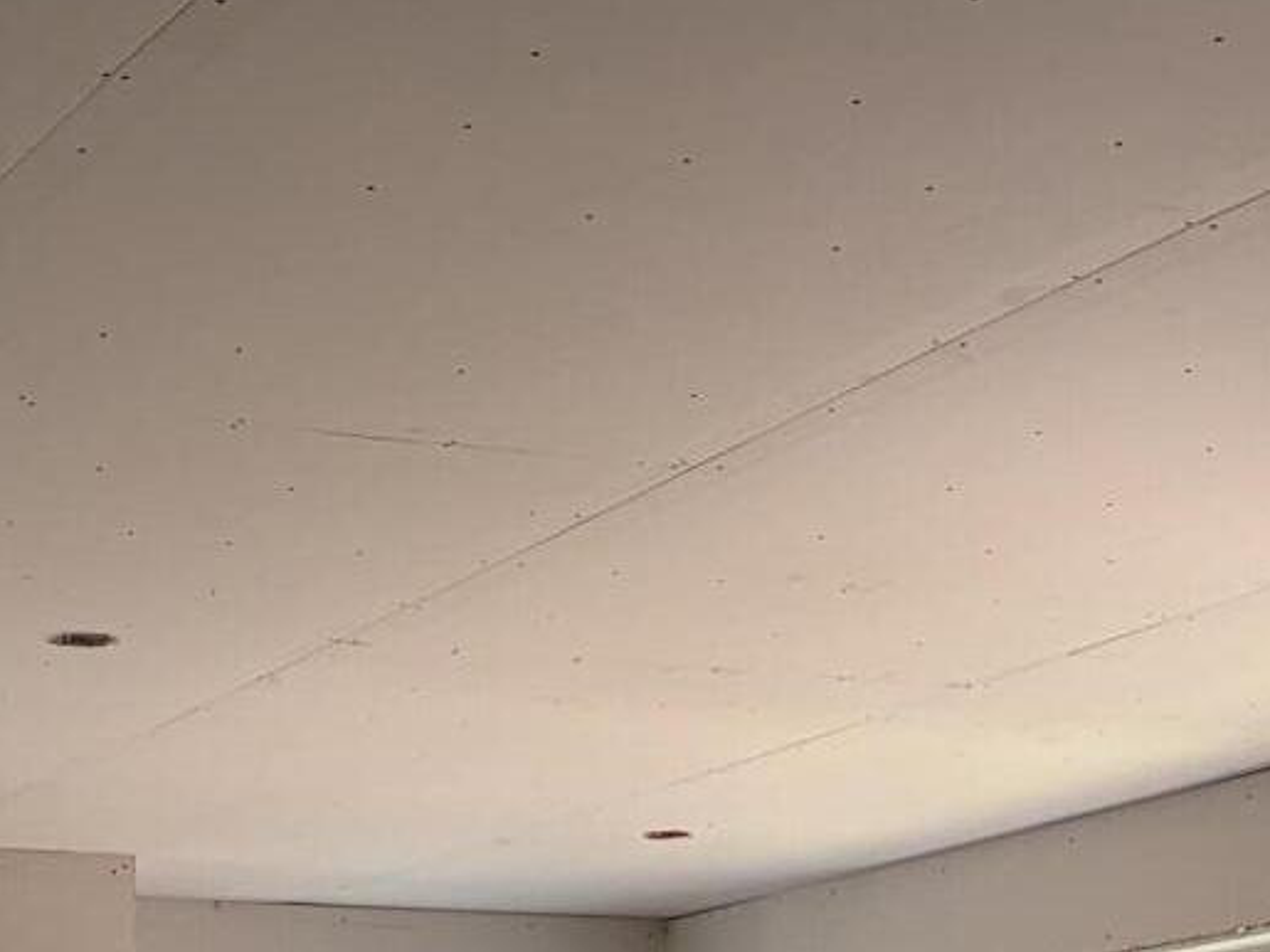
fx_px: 3705
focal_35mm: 101
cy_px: 1384
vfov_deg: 13.8
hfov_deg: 19.4
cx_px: 432
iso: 100
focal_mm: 5.96
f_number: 1.6
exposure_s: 1/183
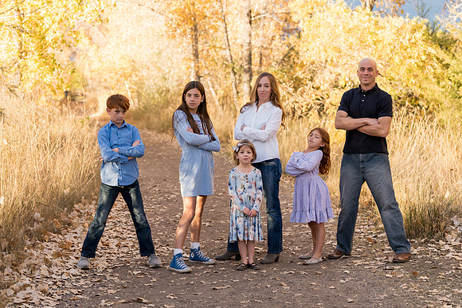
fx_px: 1001
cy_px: 154
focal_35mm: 78
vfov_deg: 17.5
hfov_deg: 26.0
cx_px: 231
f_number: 3.5
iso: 320
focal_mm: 78
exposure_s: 1/200
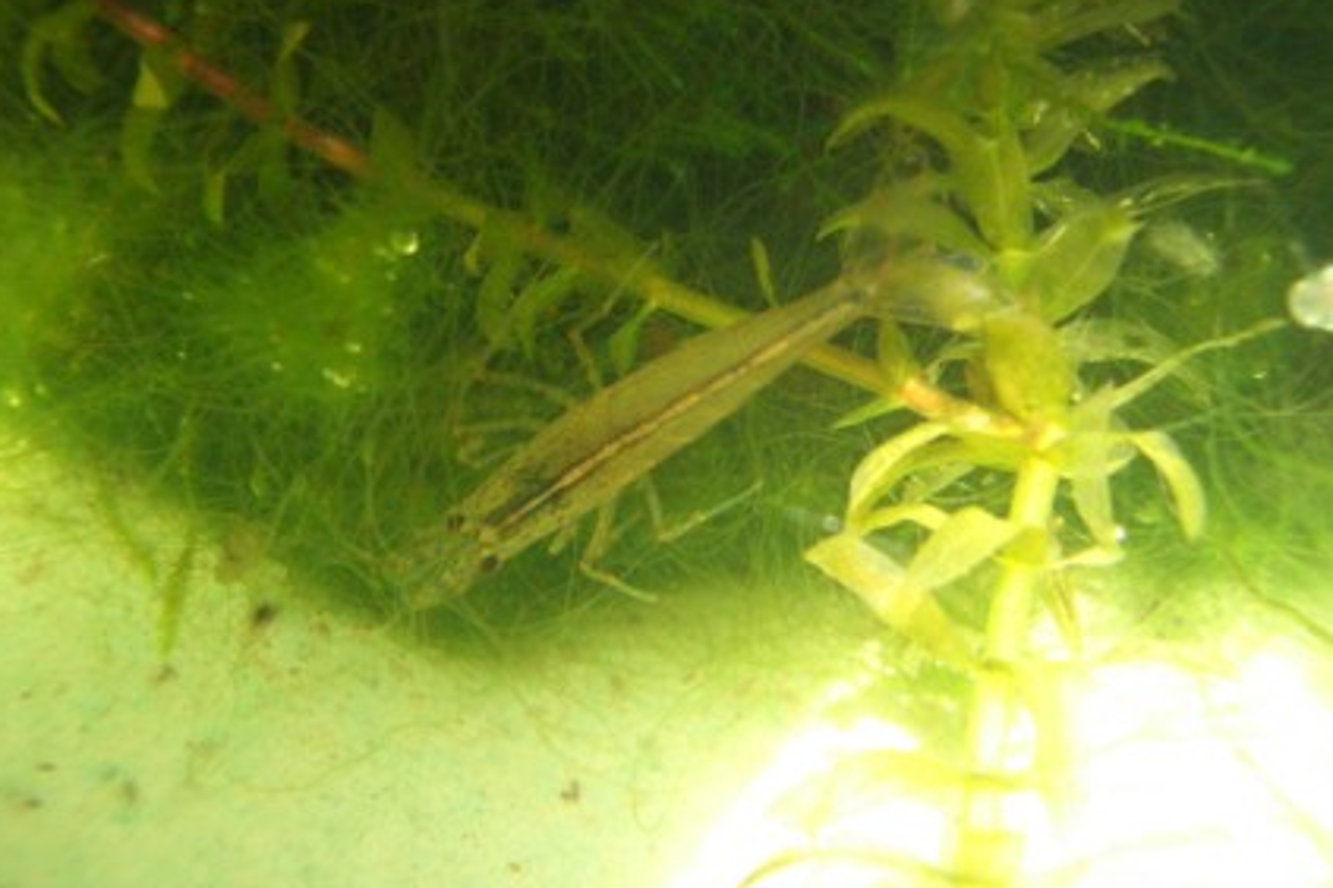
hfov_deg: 45.4
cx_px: 668
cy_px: 345
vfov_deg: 31.1
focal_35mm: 43
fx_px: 1592
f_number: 2.6
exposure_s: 1/125
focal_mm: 5.8
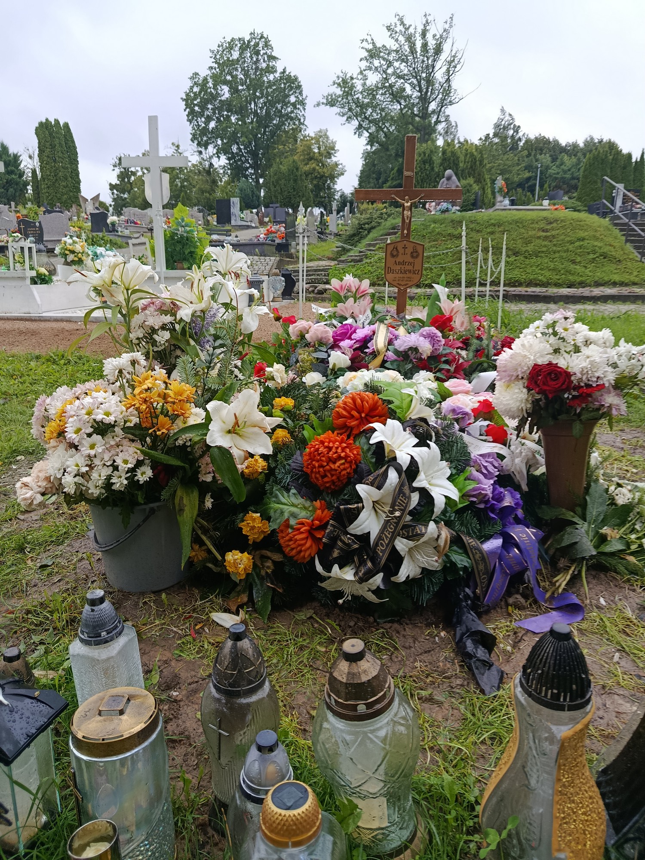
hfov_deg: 56.8
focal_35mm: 24
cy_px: 430
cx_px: 322
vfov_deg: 71.6
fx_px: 596
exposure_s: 1/115
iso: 50
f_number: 1.7
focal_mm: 5.24
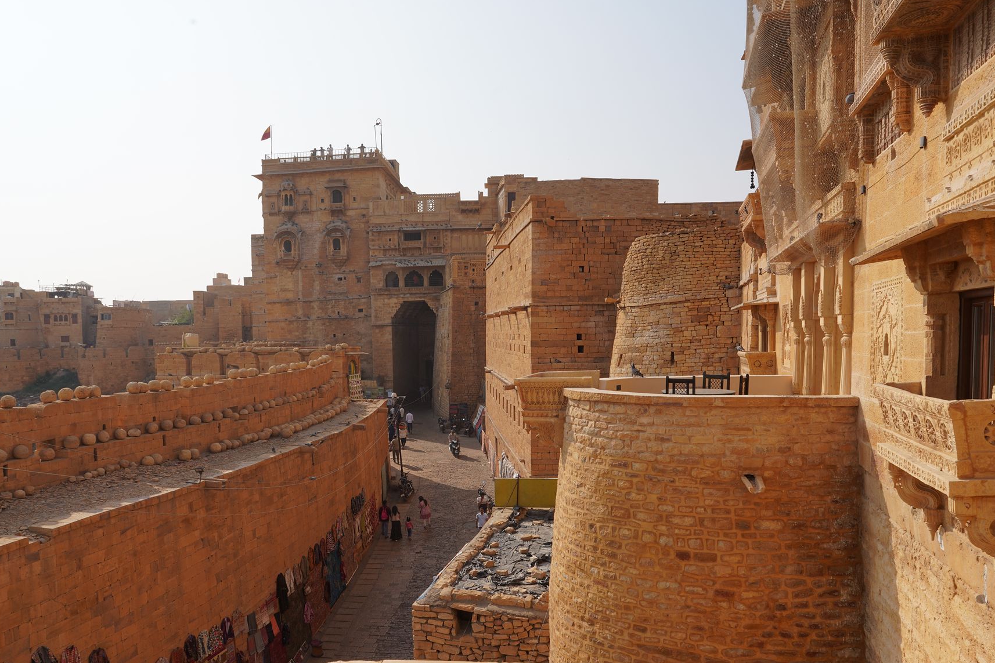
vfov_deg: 46.2
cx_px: 451
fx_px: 774
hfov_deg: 65.3
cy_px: 385
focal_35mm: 28
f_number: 16
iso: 100
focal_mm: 24
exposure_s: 1/100
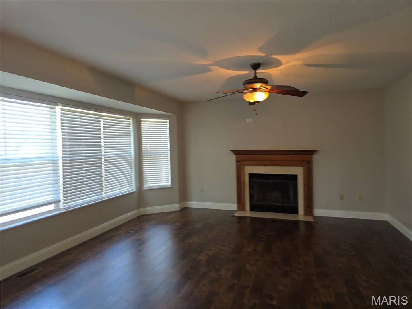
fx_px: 274
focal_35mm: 23
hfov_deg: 73.9
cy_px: 154
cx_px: 206
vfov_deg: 58.9
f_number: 1.7
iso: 100
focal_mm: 6.3
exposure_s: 1/120
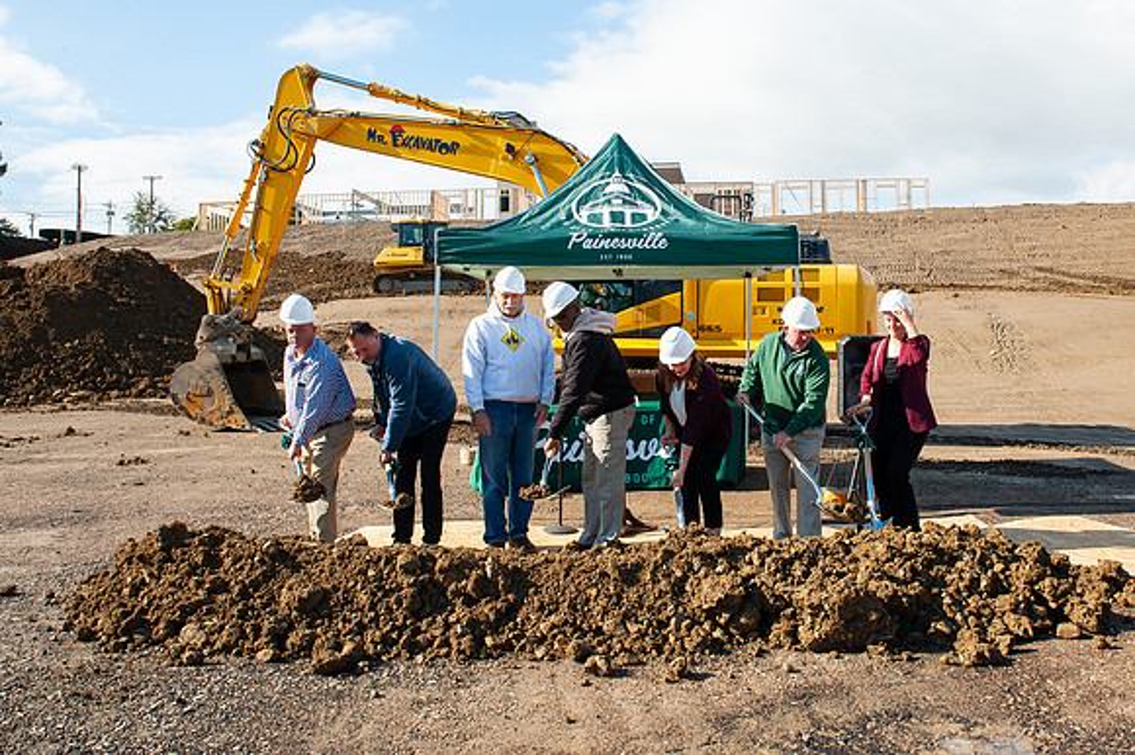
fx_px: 928
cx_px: 638
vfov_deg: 44.2
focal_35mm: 29
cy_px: 327
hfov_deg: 62.7
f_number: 16
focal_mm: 24
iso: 400
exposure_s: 1/200
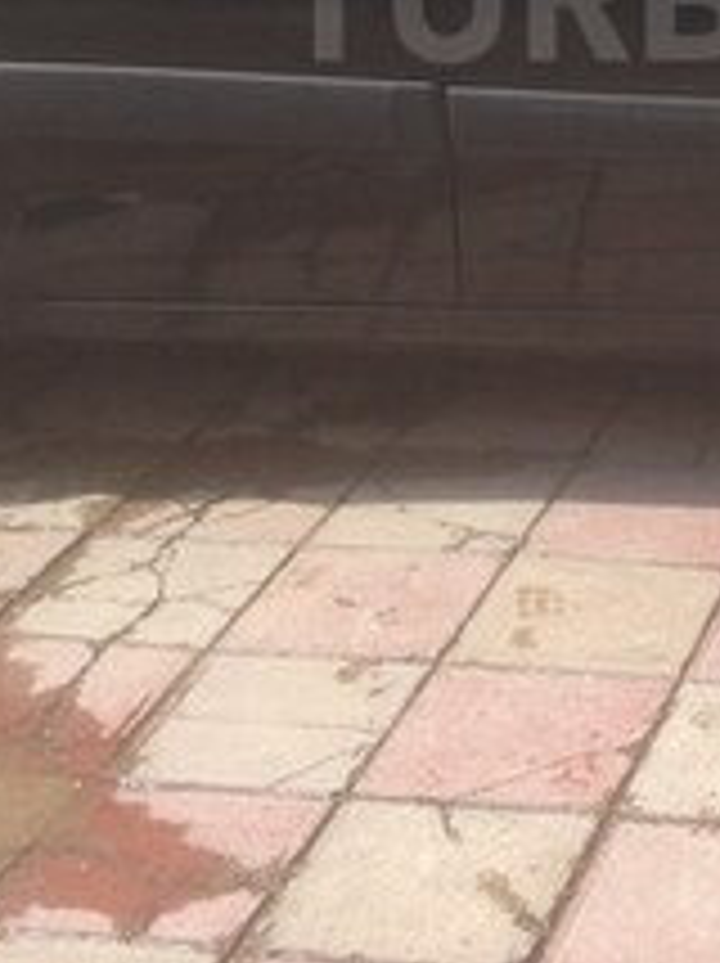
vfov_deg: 18.8
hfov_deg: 14.2
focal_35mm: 102
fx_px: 2834
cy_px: -7
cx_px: 738
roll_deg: -1.2
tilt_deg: -11.5
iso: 50
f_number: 2.4
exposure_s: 1/903
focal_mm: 4.12
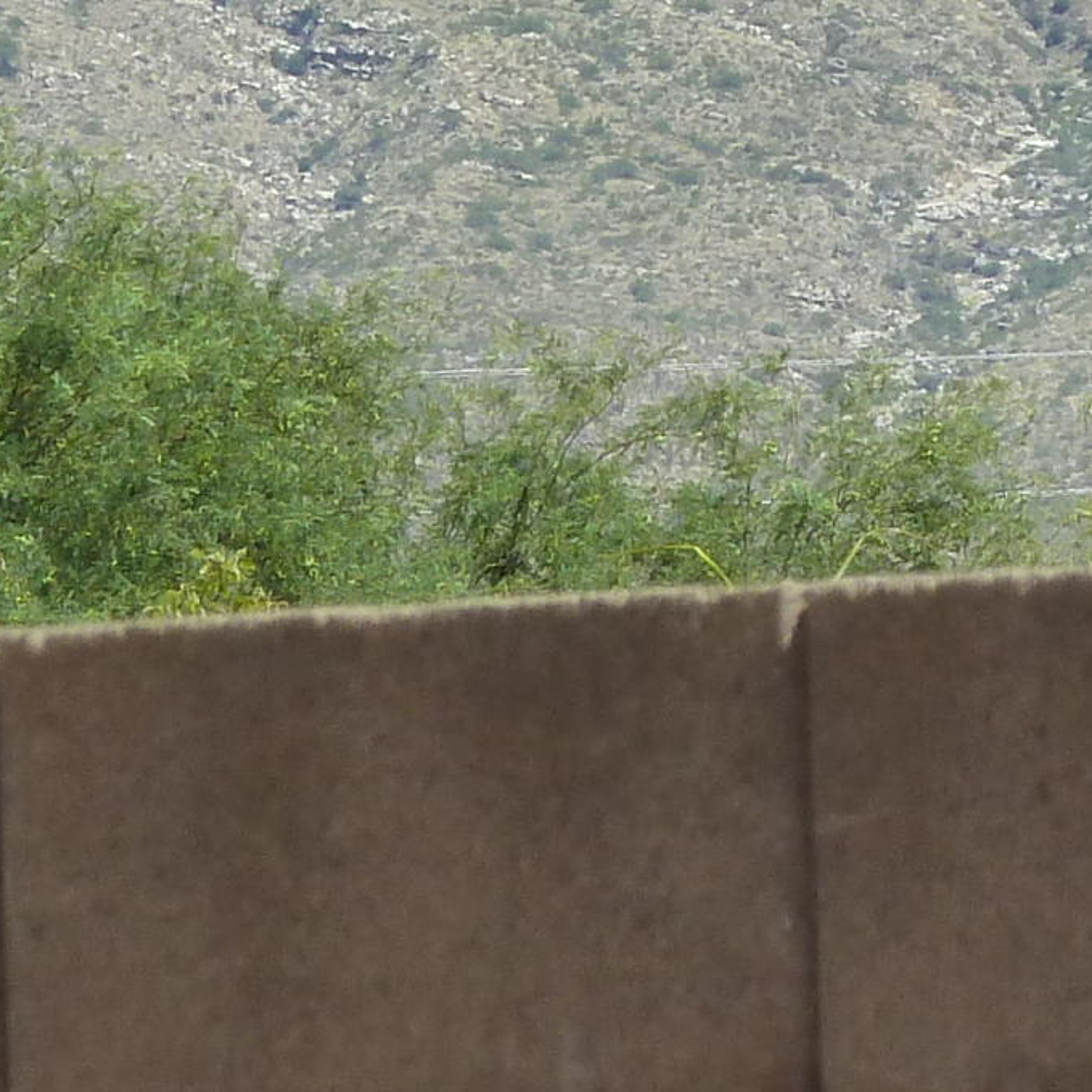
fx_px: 20486
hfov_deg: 3.1
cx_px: 976
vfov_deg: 3.0
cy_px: -365
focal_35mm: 574
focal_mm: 24.1
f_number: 5
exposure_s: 1/400
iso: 125
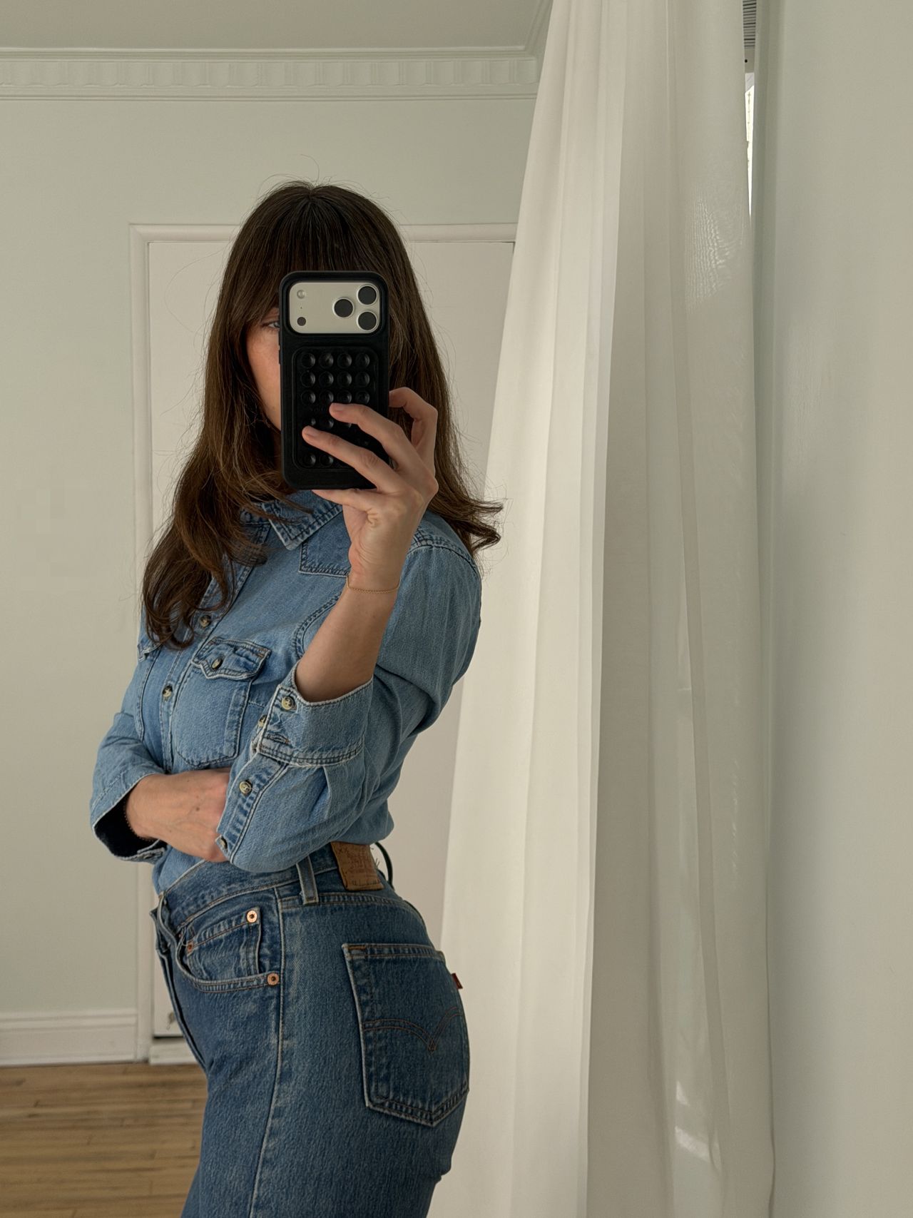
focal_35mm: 48
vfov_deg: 39.7
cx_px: 456
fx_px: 1688
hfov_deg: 30.3
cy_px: 609
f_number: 1.78
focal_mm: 6.76
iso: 64
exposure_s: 1/951
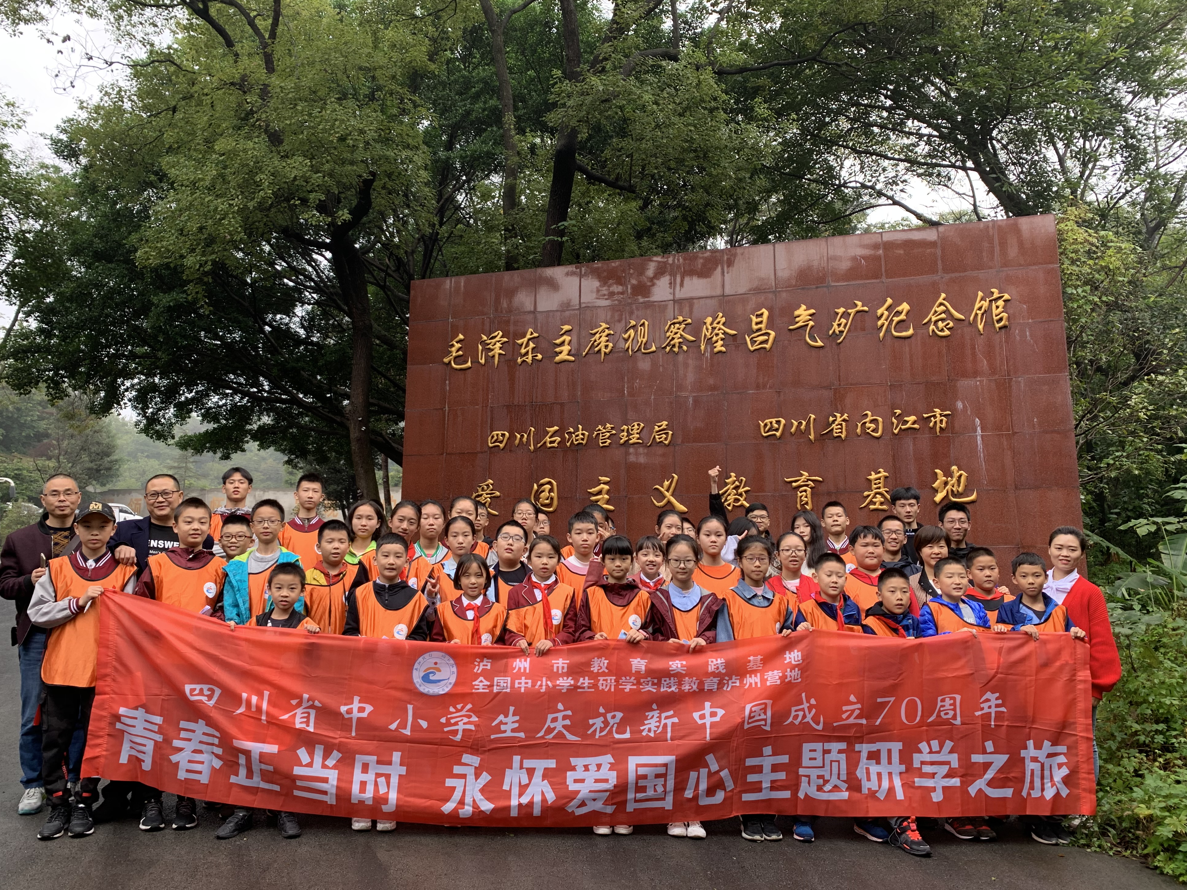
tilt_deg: +9.8
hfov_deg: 65.3
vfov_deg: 51.3
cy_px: 433
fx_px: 926
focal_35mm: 27
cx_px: 573
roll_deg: -0.1
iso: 32
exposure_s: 1/122
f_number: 1.8
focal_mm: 4.25
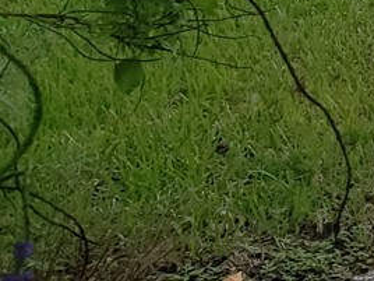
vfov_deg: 9.2
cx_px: 1083
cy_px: -200
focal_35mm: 155
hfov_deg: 9.9
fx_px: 1675
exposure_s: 1/179
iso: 50
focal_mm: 4.3
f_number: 2.4
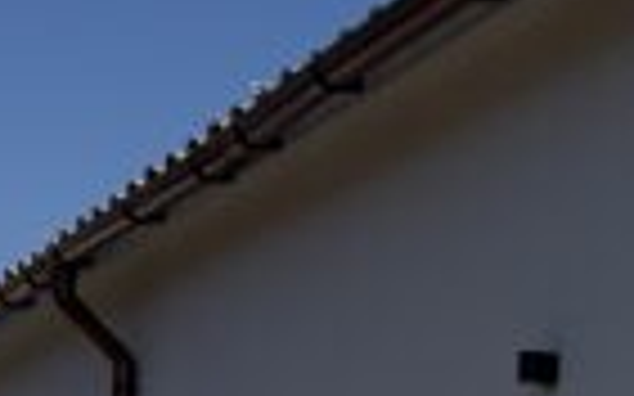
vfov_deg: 9.2
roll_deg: +0.0
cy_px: 540
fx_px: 2401
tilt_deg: +6.0
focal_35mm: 139
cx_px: 1016
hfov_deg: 13.9
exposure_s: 1/14286
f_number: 1.78
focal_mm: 6.76
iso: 80
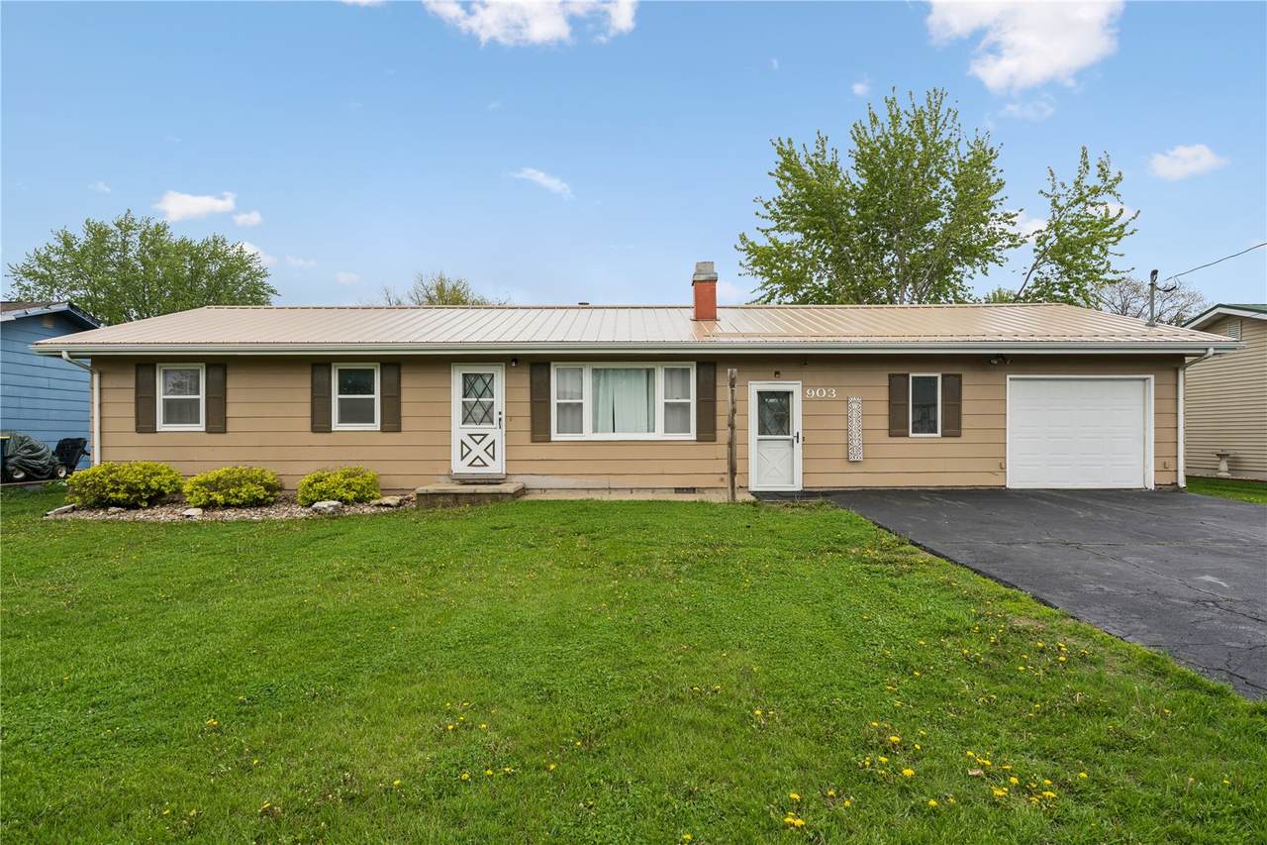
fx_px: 598
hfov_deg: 93.3
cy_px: 422
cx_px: 634
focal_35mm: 17
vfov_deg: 70.4
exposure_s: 1/400
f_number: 9
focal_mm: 17
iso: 400
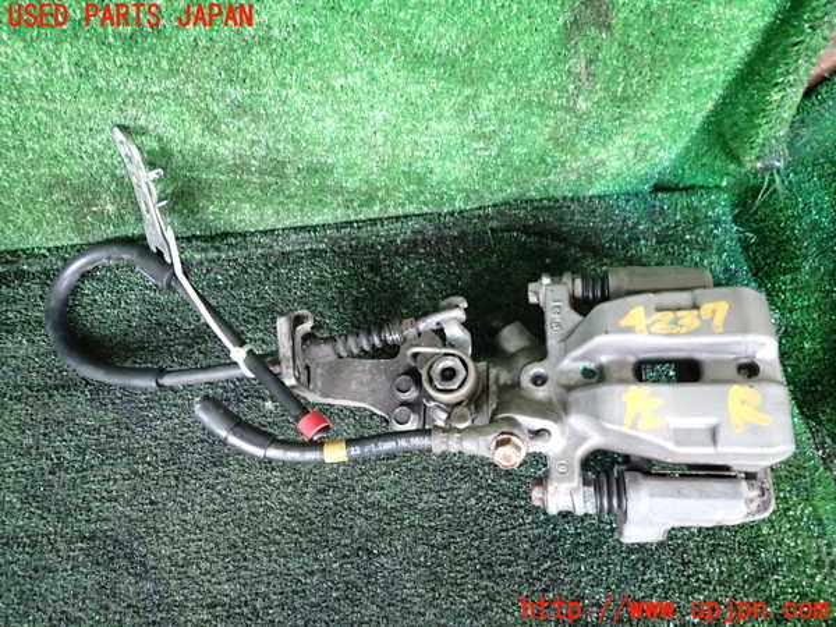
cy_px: 314
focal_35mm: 25
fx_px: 604
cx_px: 418
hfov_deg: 69.4
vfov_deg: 54.9
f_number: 2
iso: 400
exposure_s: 1/30
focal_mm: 4.5
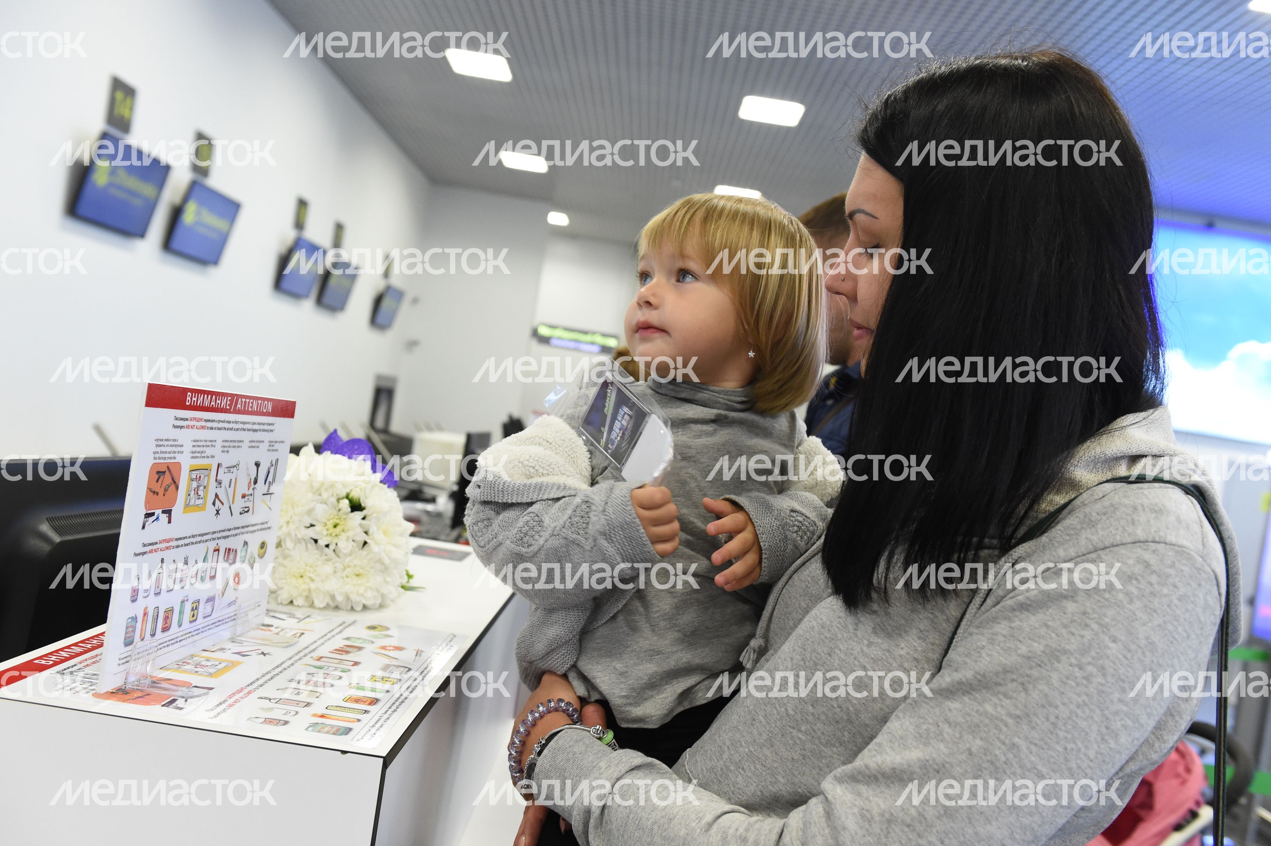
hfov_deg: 58.7
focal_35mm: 32
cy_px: 423
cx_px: 636
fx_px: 1129
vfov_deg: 41.1
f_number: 5
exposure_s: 1/160
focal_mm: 32
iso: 3200
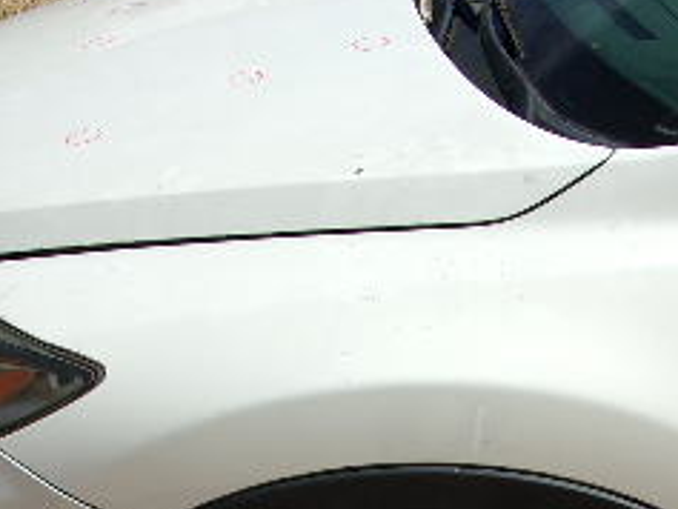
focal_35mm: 73
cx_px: 409
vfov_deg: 19.7
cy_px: 486
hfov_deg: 26.6
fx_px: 1431
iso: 80
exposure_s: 1/120
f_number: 10.4
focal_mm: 4.9
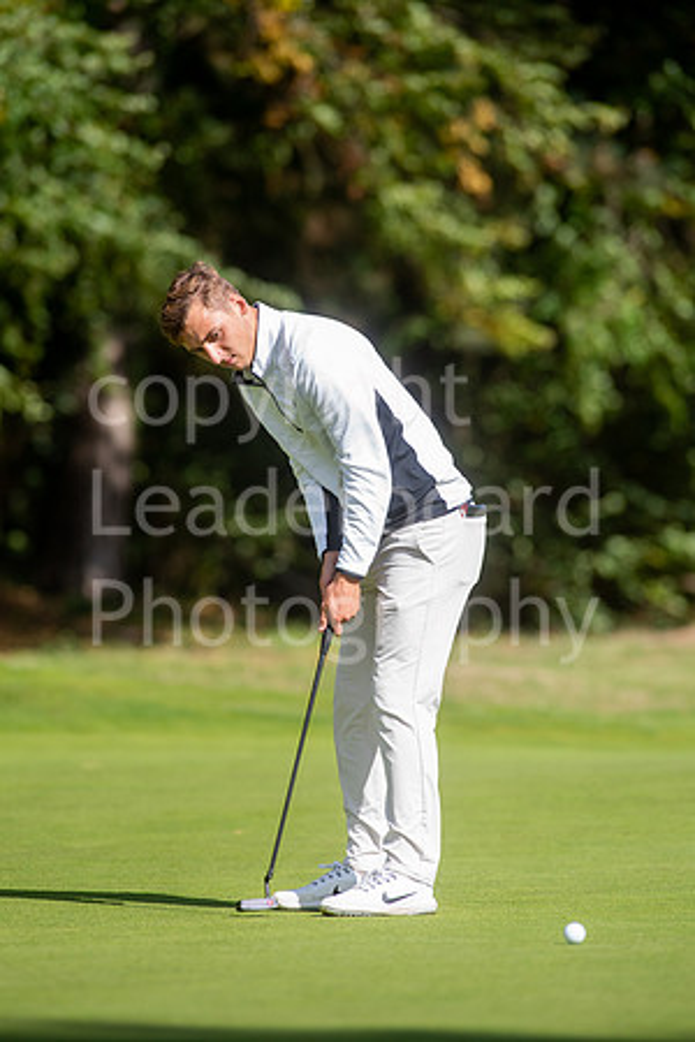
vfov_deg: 6.9
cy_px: 521
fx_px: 8687
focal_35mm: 300
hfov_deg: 4.6
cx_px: 348
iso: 640
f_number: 5.6
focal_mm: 300
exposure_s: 1/3200
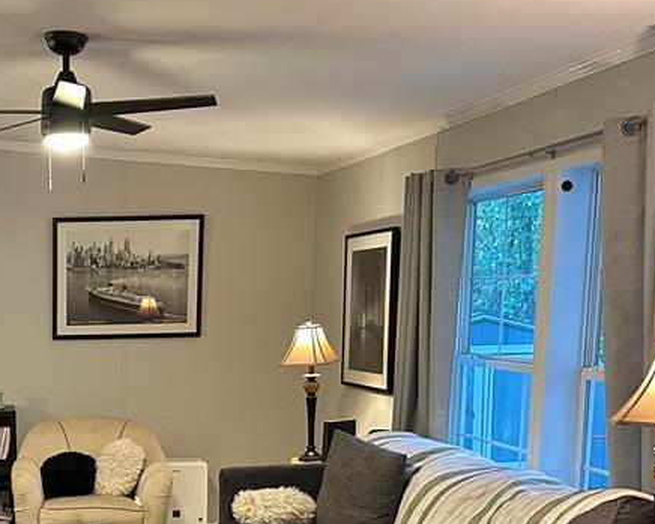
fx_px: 1066
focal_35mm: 55
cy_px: 482
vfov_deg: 26.6
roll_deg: +1.3
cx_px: -8
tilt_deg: -9.7
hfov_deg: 31.4
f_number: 1.78
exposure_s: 1/60
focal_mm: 6.86
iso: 400
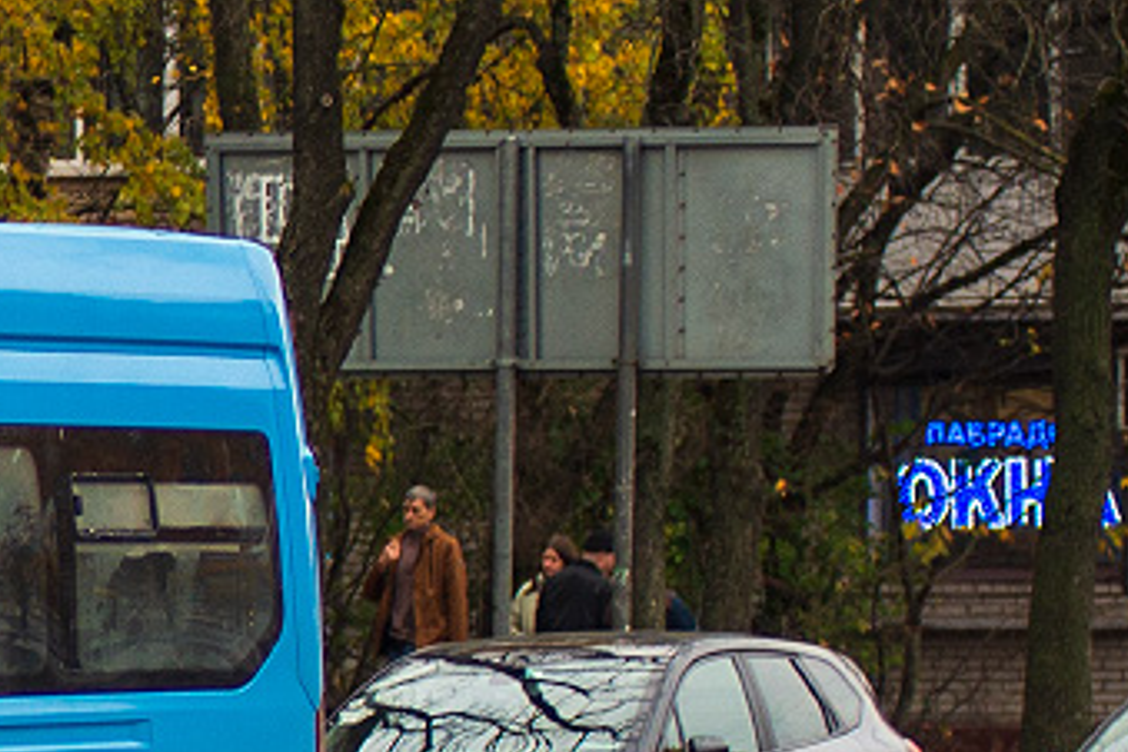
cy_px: 519
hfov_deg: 7.1
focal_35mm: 283
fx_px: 8867
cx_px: -715
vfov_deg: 4.9
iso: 200
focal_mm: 80
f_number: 2.8
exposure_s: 1/320
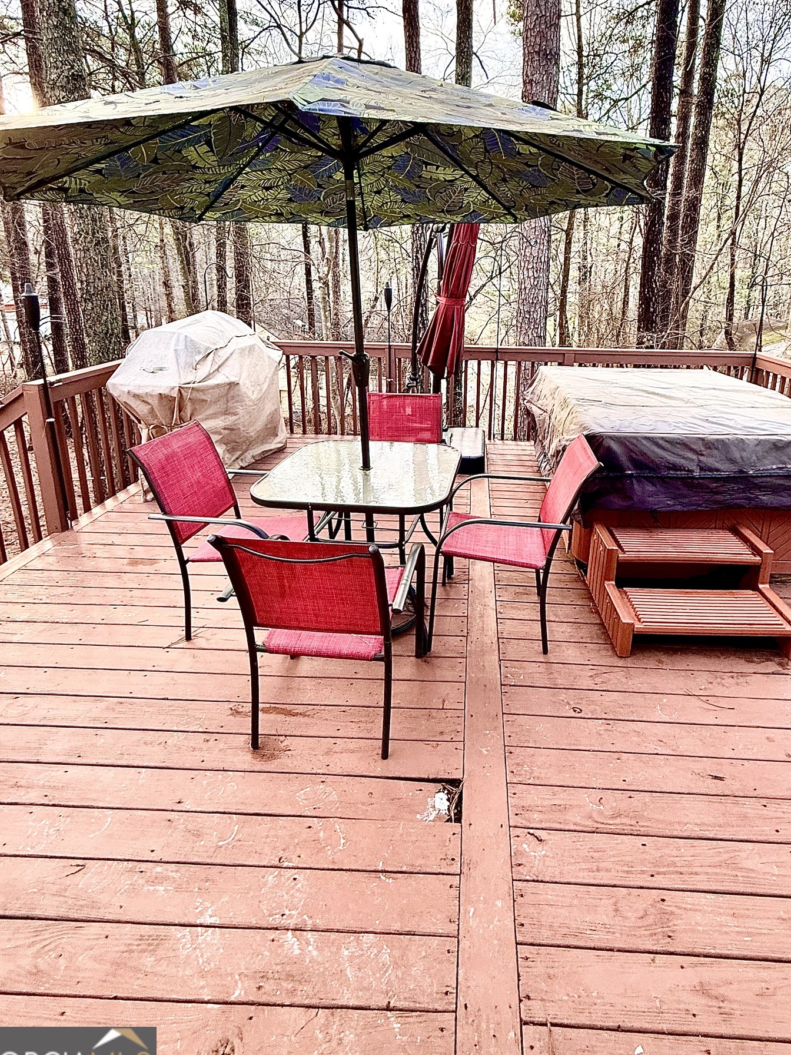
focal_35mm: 18
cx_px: 462
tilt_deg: -15.2
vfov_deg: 86.5
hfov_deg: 71.1
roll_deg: -1.8
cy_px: 416
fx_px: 548
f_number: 2.2
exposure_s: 1/99
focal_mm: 2.22
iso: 200
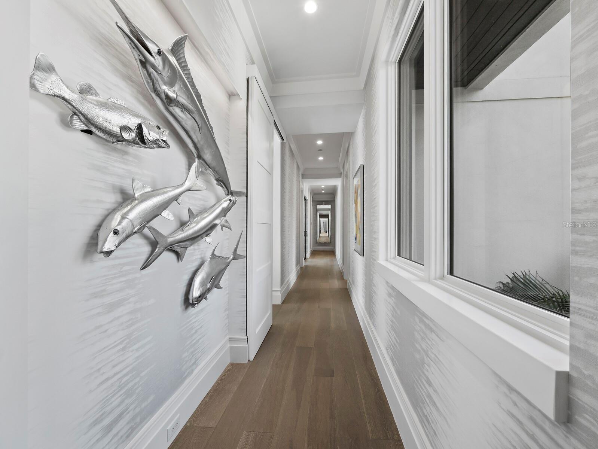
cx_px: 299
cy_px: 224
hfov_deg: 102.0
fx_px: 242
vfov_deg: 85.7
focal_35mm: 14
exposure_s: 1/8
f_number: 11
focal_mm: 7
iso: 320
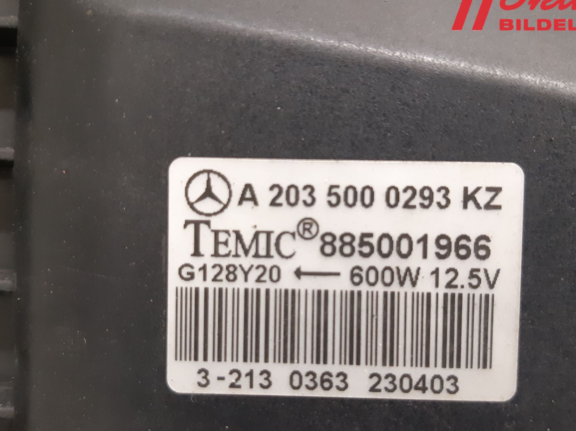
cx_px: 305
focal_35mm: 33
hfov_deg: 55.3
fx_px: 549
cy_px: 244
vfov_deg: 42.8
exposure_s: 1/25
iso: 200
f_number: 1.7
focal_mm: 3.93
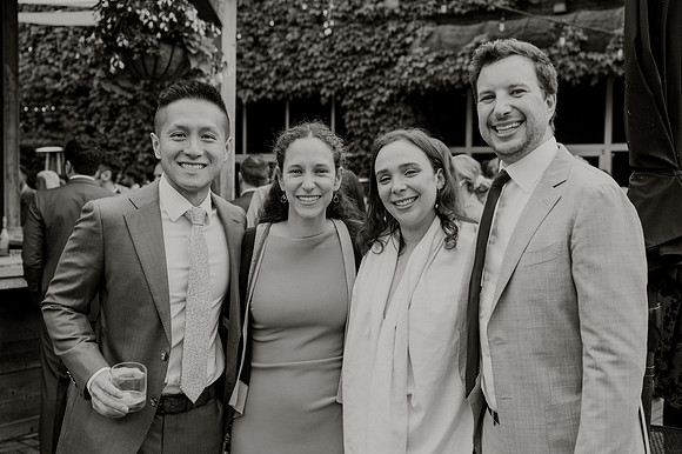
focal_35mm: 44
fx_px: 836
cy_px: 245
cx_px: 353
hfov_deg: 44.4
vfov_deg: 30.4
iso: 200
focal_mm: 39
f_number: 3.5
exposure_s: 1/400
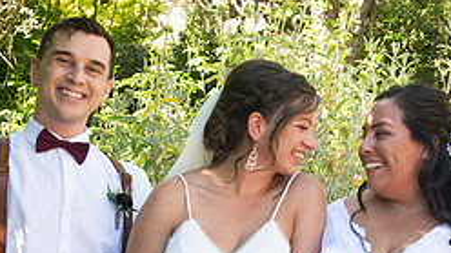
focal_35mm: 103
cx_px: 322
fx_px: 1231
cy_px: 294
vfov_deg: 11.5
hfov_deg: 20.6
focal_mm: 42
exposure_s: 1/320
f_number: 4.5
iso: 640
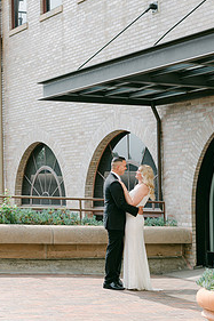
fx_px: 714
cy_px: 169
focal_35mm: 80
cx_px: 136
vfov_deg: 25.4
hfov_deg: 17.0
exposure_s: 1/500
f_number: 4
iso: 100
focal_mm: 50
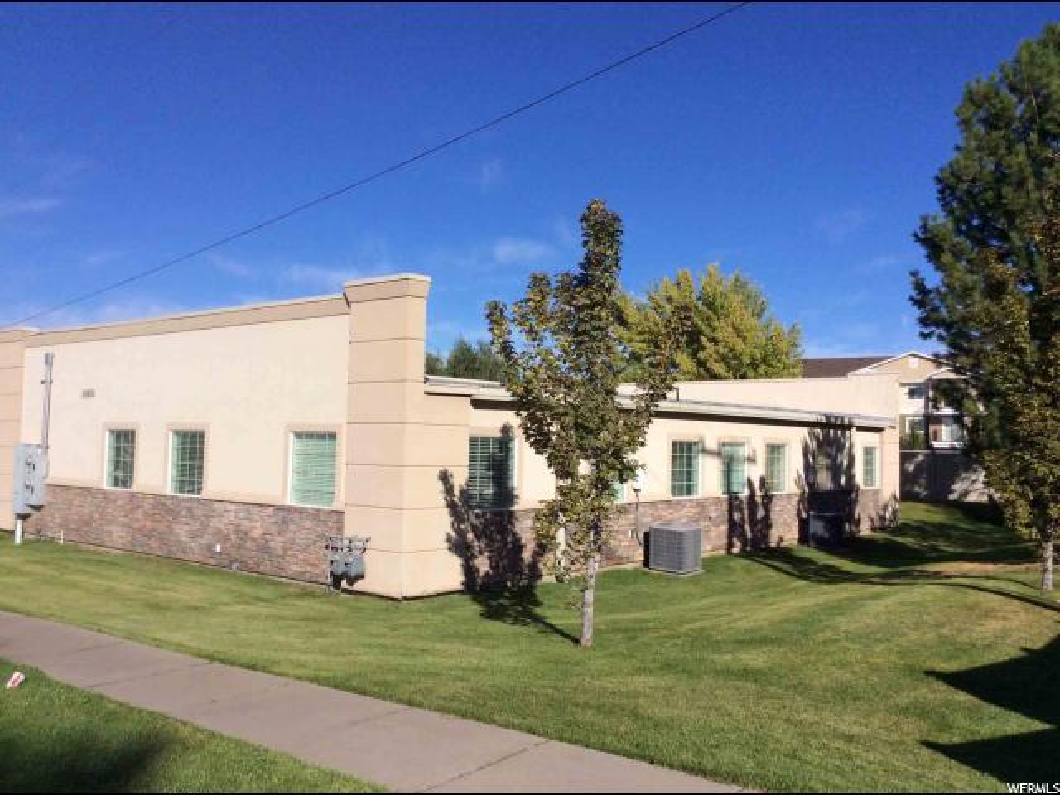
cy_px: 398
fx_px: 980
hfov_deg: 56.8
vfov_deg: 44.2
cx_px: 530
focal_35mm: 32
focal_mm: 3.3
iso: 32
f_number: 2.4
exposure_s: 1/3012
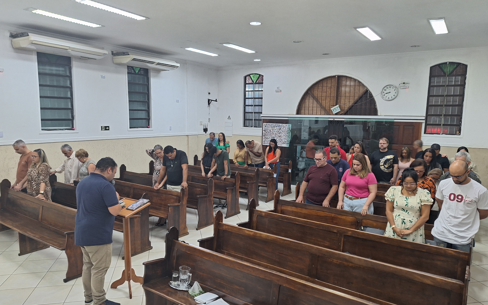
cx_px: 239
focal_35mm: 25
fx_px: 332
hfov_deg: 72.5
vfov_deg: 49.3
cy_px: 162
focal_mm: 5.54
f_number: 1.8
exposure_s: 1/40
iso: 160
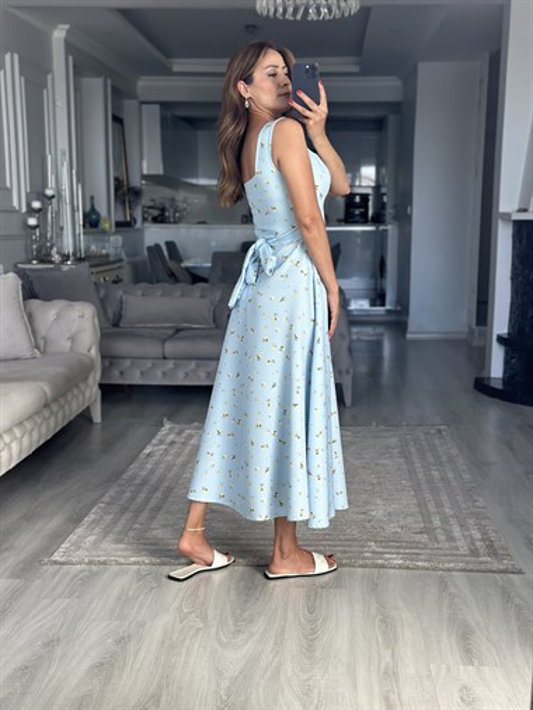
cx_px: 266
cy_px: 355
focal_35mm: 48
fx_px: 985
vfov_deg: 39.6
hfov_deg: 30.3
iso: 100
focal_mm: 6.86
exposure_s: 1/171
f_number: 1.78
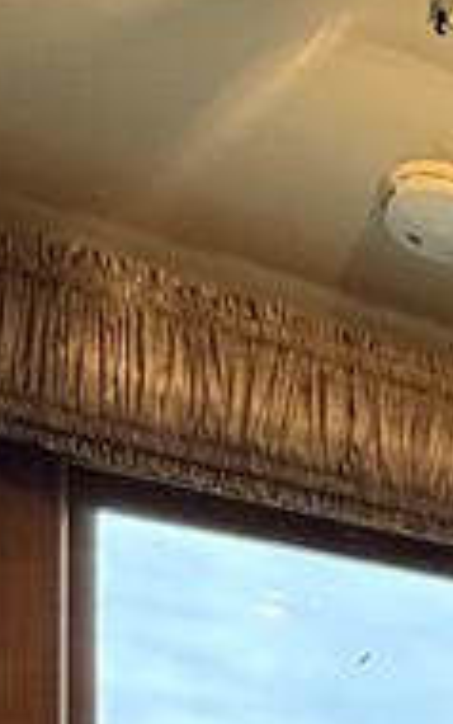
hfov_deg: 18.5
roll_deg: -1.3
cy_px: 1075
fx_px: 1183
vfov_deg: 25.7
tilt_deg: -2.1
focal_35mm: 60
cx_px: 731
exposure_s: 1/120
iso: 640
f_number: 2.2
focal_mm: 2.22
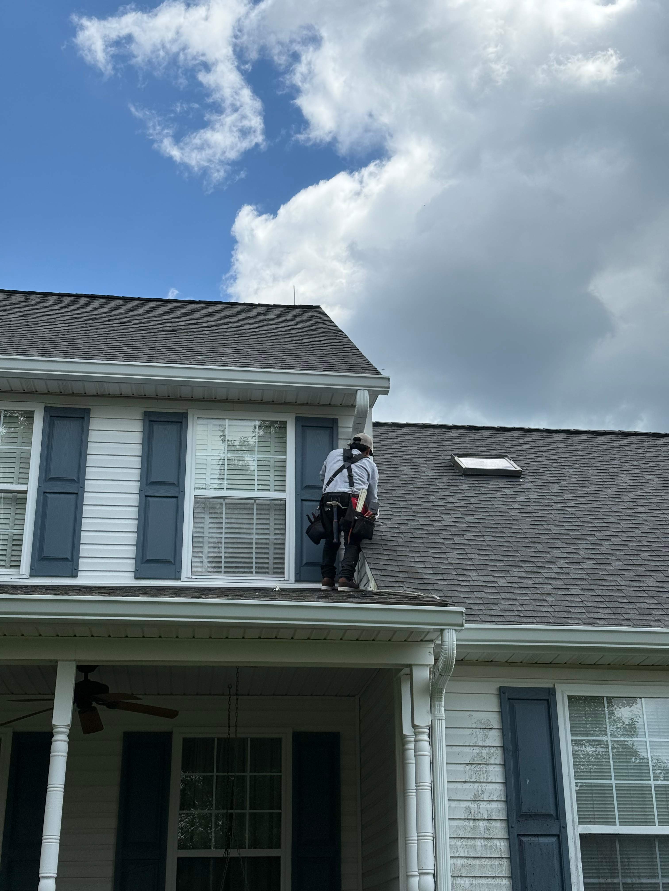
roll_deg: -0.2
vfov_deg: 39.7
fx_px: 1237
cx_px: 334
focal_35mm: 48
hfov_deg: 30.3
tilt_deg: +21.0
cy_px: 446
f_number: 1.78
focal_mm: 6.76
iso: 64
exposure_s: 1/4878
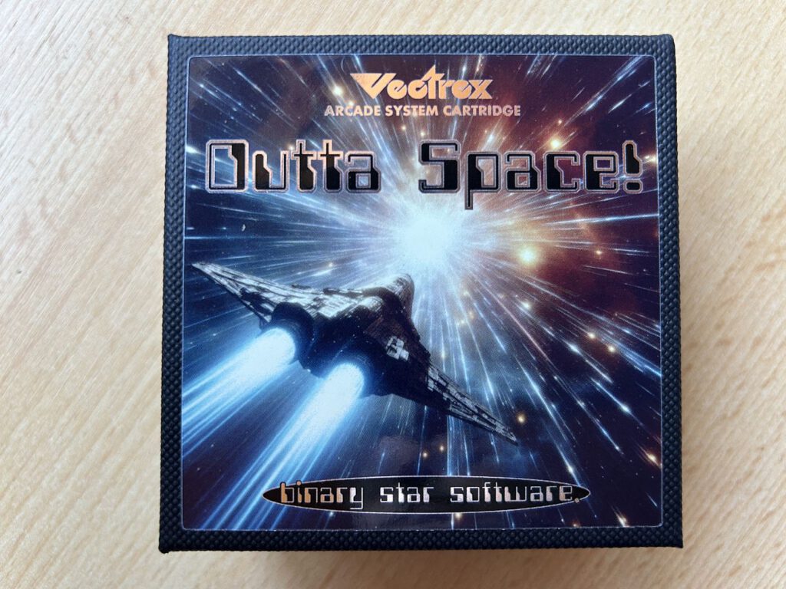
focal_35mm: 26
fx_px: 590
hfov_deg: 67.3
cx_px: 393
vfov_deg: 53.1
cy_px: 294
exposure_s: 1/50
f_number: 1.5
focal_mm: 5.7
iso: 80
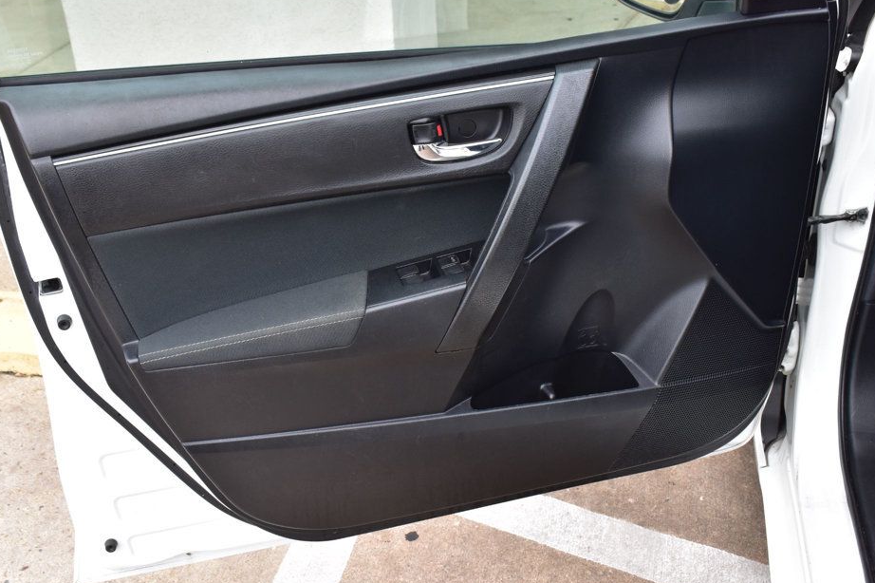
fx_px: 972
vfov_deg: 33.4
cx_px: 434
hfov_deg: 48.5
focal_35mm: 40
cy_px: 280
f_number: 10
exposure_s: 1/200
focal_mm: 24
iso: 400
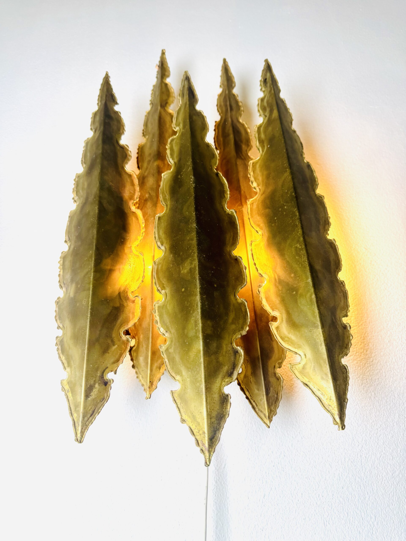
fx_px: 375
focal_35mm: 24
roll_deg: +4.2
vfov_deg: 71.6
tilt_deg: +25.7
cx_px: 203
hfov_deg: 56.8
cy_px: 270
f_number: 1.78
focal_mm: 6.76
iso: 80
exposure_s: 1/356
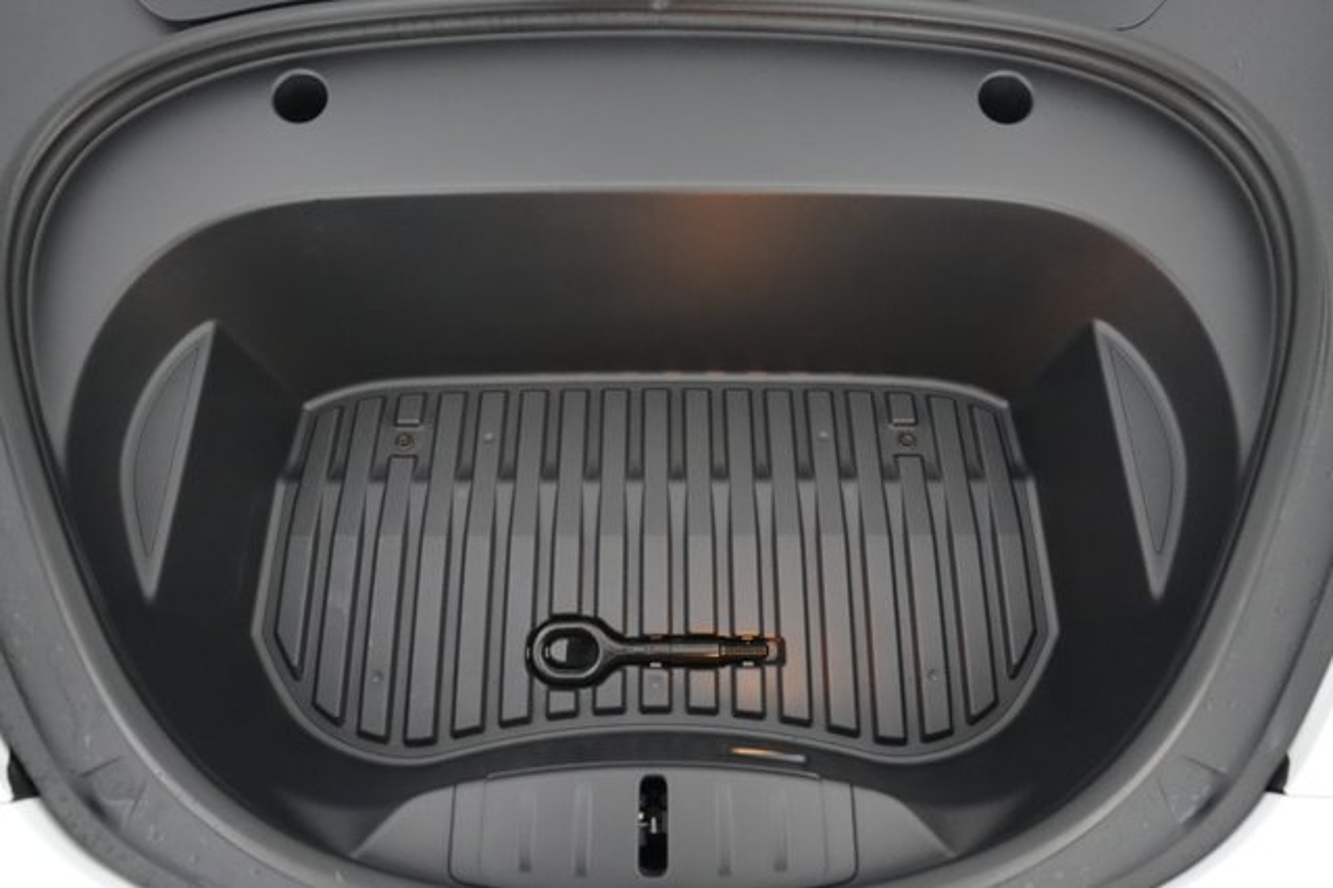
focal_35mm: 25
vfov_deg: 51.2
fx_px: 925
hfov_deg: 71.5
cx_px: 666
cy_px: 444
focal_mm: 25
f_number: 2.8
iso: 10000
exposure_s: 1/160
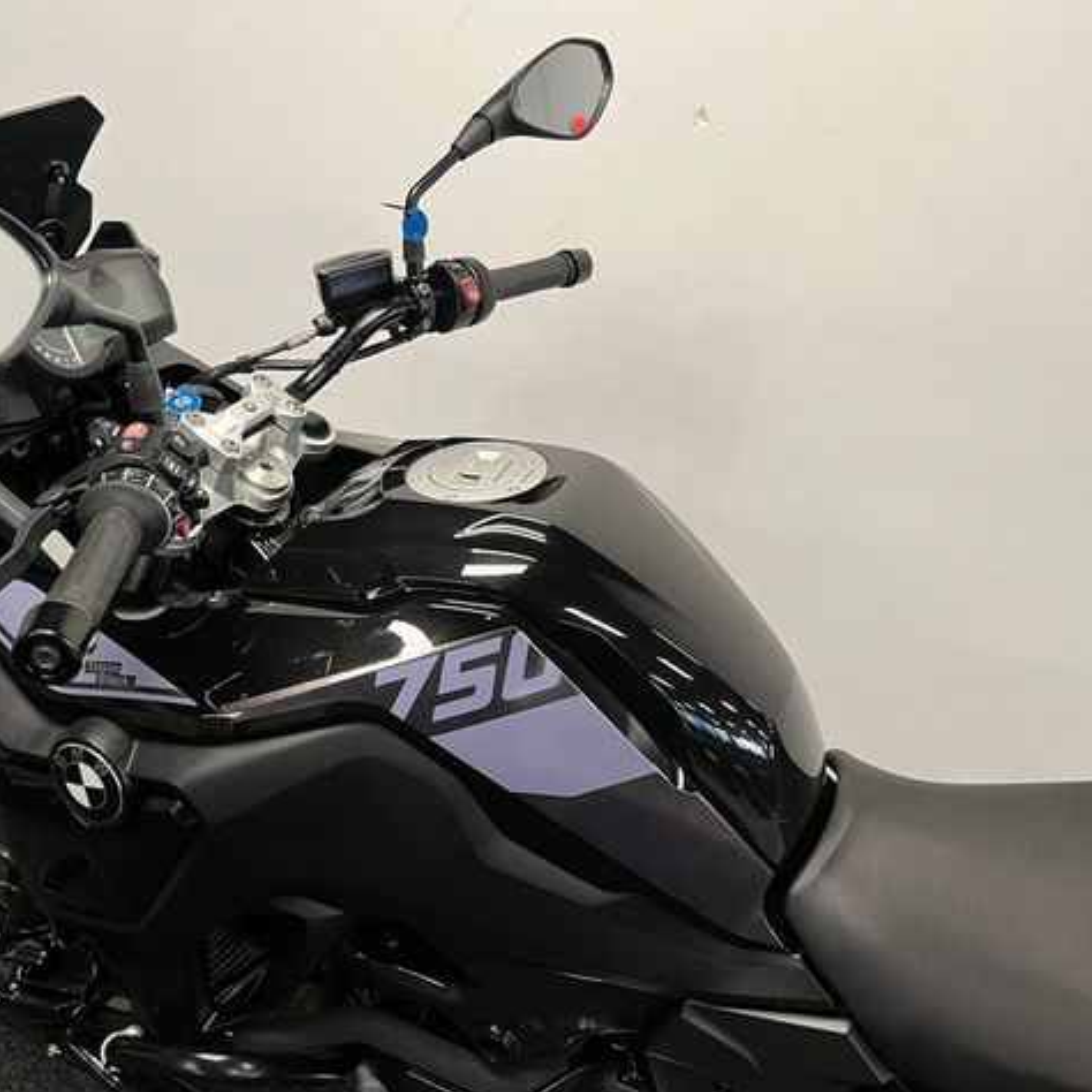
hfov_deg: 52.2
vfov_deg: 52.5
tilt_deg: -23.3
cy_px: 546
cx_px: 435
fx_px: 1106
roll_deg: -1.6
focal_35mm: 31
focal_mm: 5.1
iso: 80
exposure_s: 1/50
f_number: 1.6
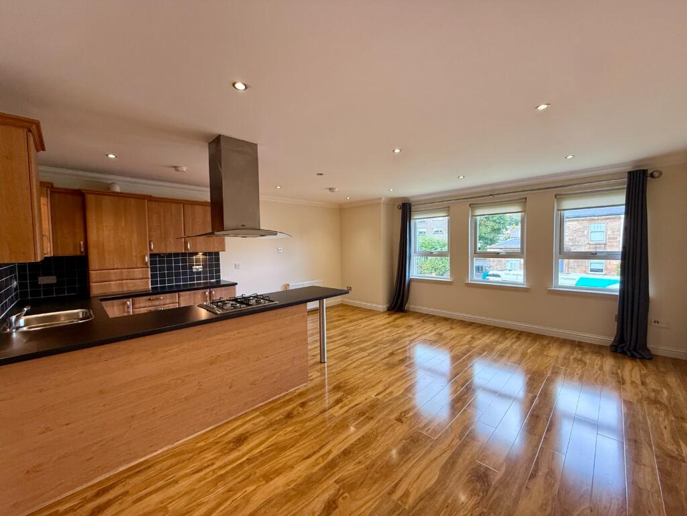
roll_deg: +0.6
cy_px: 258
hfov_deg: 102.1
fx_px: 278
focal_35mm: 14
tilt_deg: -2.2
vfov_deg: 85.7
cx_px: 344
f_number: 2.2
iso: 160
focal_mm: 2.22
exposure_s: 1/99
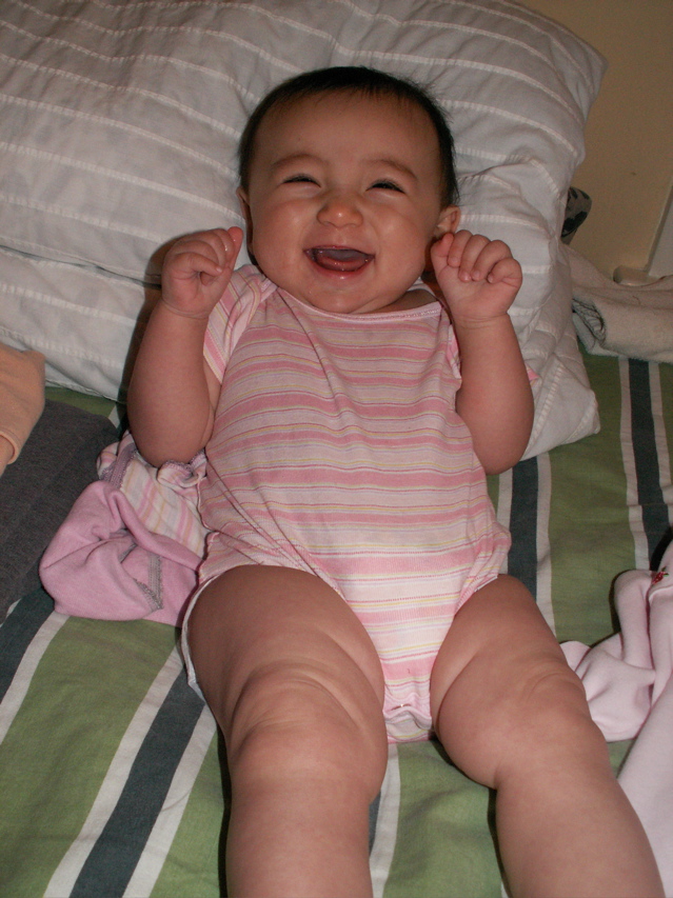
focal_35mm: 35
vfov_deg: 52.6
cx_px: 336
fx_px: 908
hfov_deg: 40.7
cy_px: 449
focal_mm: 5.86
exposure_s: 1/40
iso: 160
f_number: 3.2
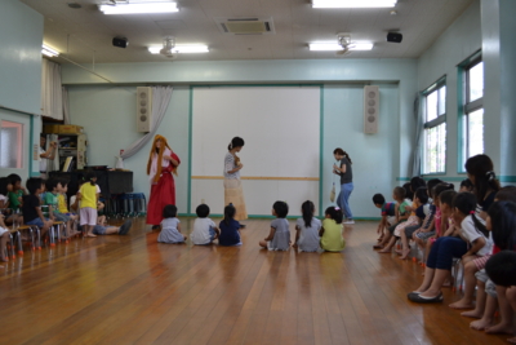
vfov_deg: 40.0
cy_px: 172
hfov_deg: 57.2
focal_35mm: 33
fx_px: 473
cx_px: 258
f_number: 4.5
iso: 400
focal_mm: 22
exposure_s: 1/80
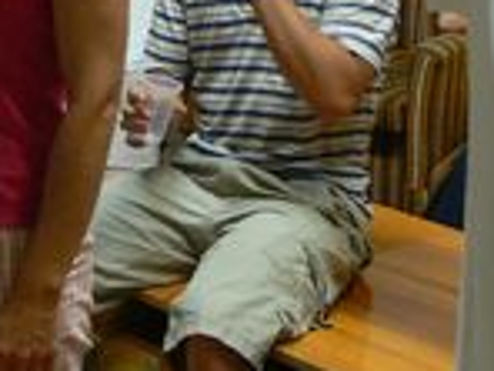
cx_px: 40
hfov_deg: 13.8
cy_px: -94
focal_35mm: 142
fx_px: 2026
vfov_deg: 10.3
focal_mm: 7.4
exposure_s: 1/20
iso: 200
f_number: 2.8
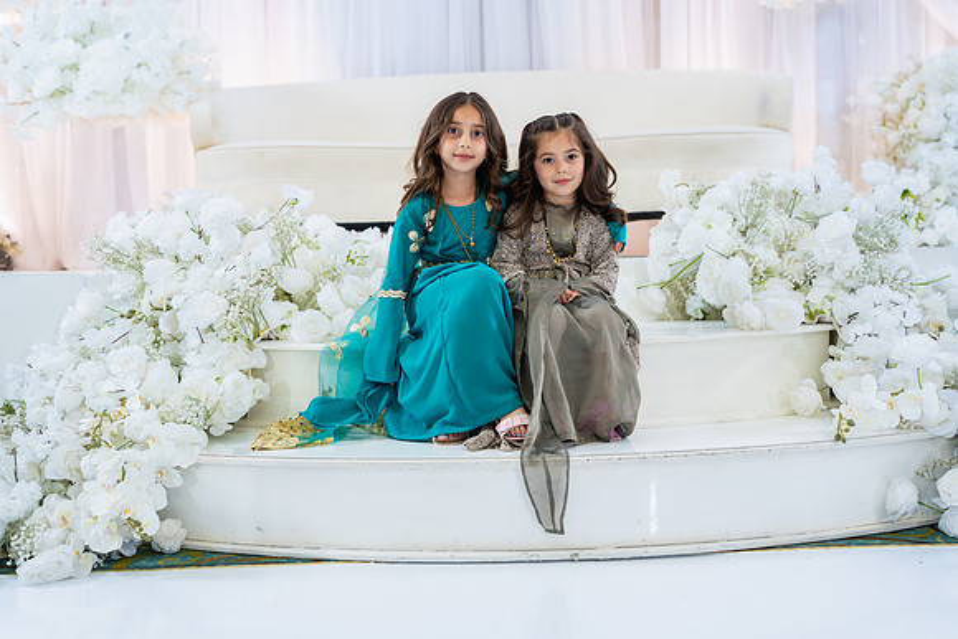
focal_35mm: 43
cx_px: 479
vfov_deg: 31.2
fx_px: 1144
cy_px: 320
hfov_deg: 45.4
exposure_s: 1/160
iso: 500
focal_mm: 43
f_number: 2.8
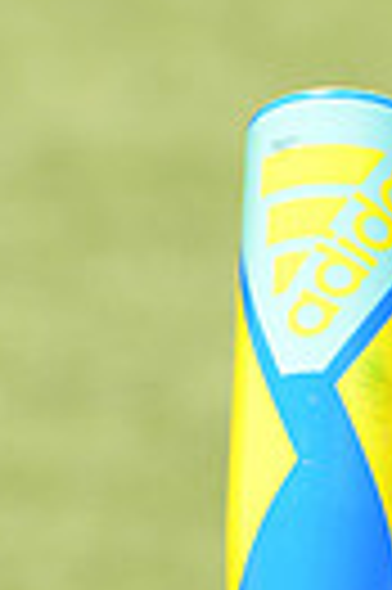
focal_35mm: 820
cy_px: 1004
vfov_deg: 2.5
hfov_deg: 1.7
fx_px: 13428
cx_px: 561
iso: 250
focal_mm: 185
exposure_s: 1/250
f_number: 11
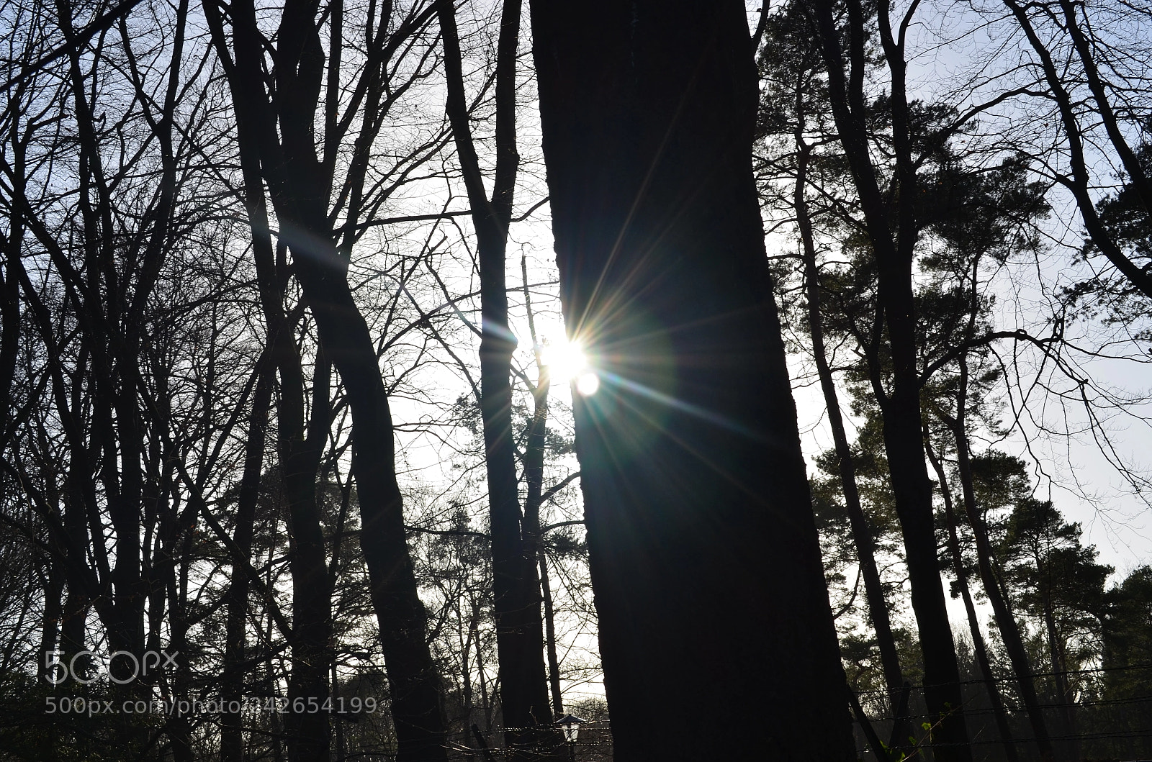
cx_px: 576
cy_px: 381
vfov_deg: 25.6
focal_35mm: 52
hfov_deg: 37.9
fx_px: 1676
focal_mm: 35
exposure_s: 1/160
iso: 100
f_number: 11
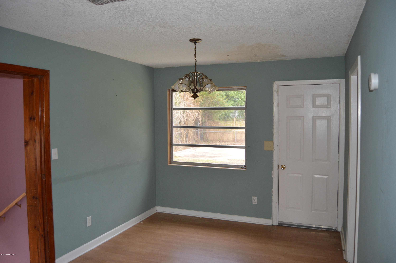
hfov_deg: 67.4
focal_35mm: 27
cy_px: 132
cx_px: 198
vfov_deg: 47.8
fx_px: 297
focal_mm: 18
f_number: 4
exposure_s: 1/125
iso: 400
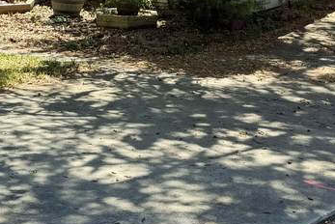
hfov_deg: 22.1
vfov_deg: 14.7
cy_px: 6
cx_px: 184
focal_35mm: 92
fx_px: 857
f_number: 1.78
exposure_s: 1/1337
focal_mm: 6.76
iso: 80
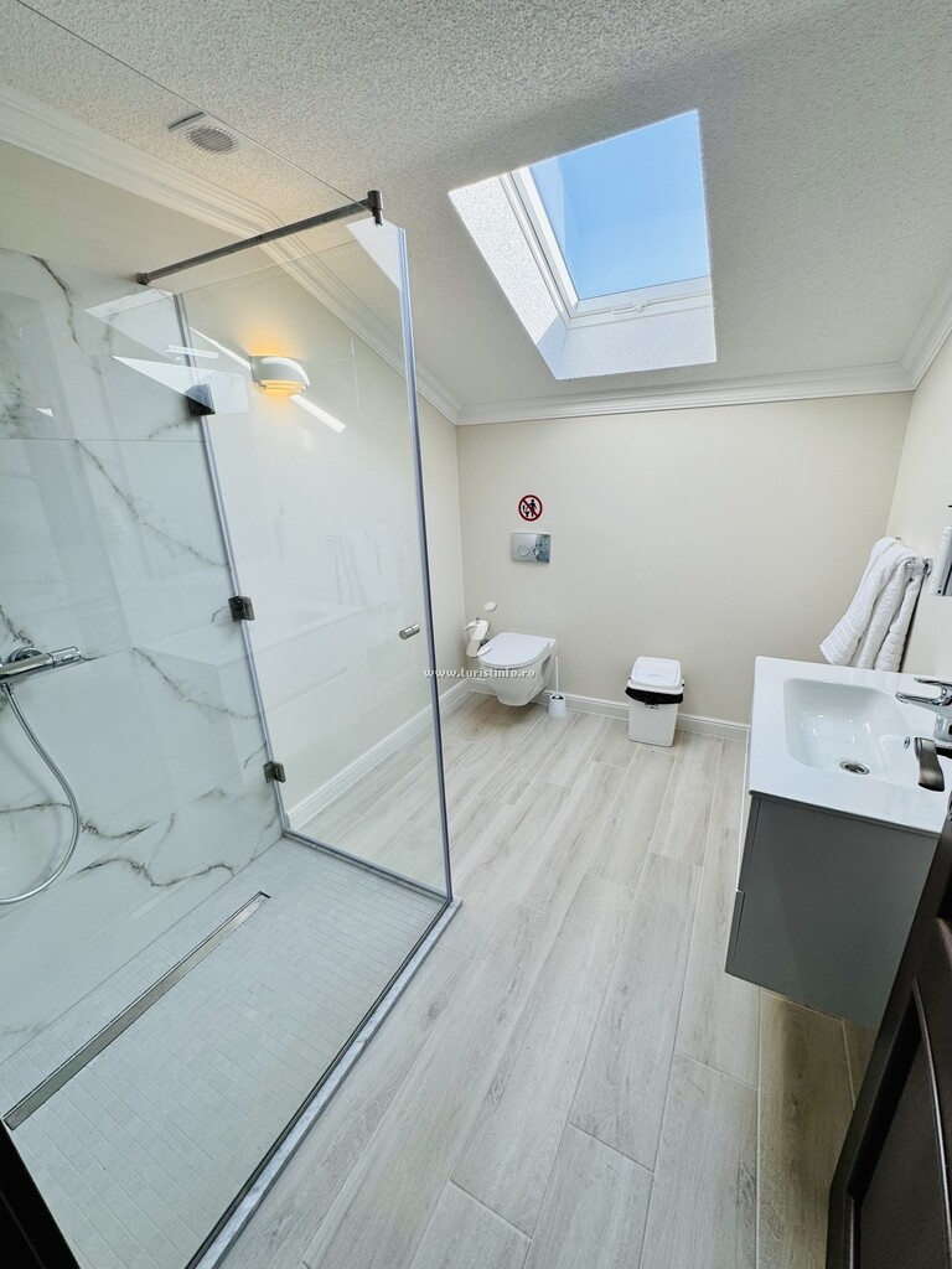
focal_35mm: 14
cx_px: 476
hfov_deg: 85.7
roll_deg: +2.5
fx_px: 513
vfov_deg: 102.1
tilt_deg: -17.7
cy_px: 634
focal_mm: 2.22
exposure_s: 1/107
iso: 40
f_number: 2.2
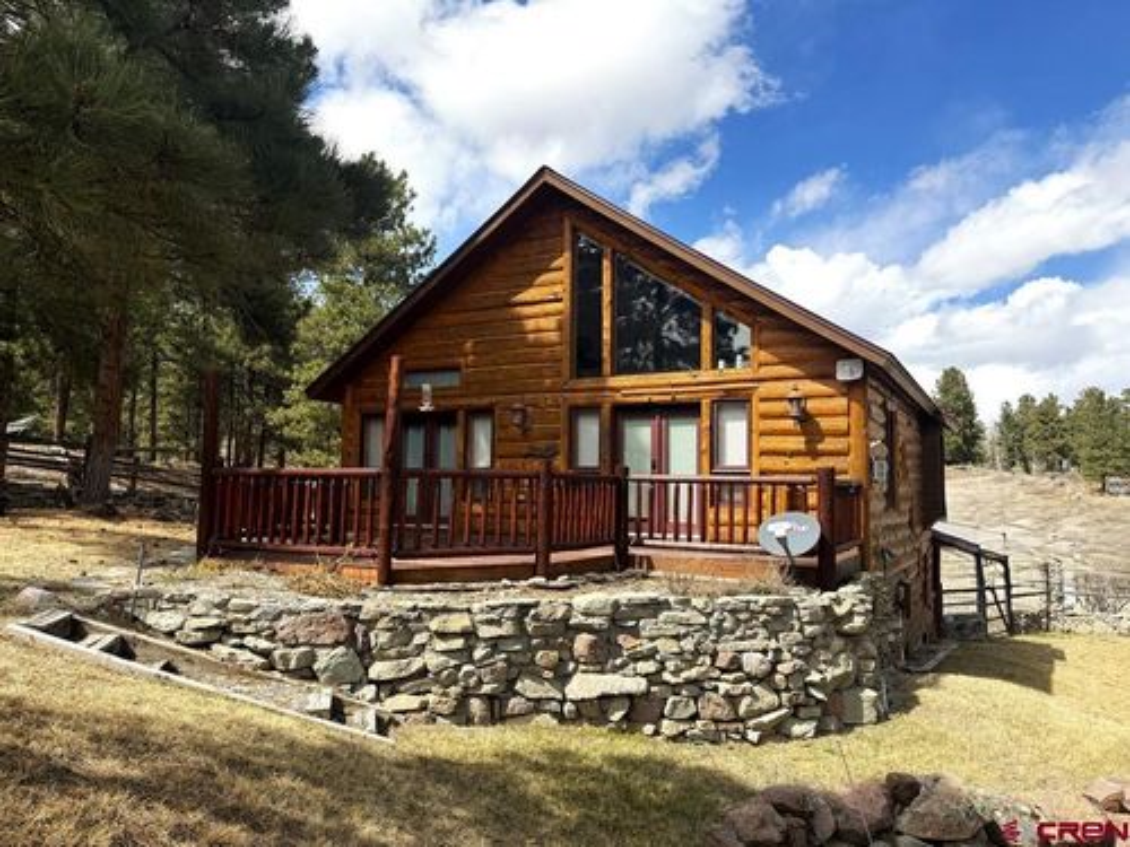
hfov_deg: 71.6
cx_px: 565
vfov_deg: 56.8
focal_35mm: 24
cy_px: 424
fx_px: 783
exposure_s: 1/3759
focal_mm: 6.76
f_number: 1.78
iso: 80
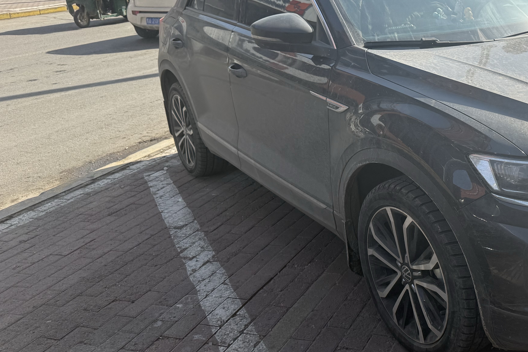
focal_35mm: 41
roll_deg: +0.4
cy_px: 157
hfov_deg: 45.1
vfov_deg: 32.6
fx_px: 601
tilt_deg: -17.7
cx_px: 422
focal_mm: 6.76
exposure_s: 1/2703
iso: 80
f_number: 1.78
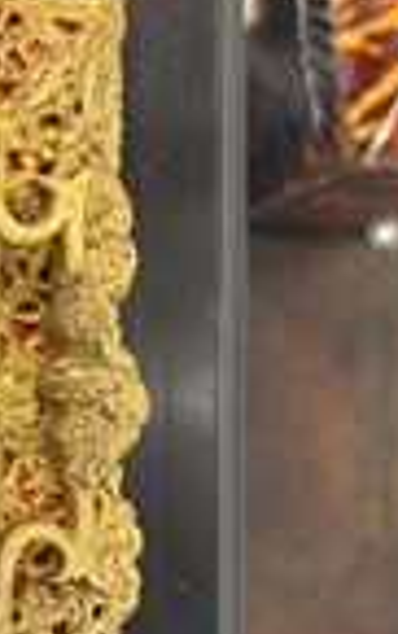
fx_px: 1315
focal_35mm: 76
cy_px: 424
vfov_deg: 26.9
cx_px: -144
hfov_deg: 16.1
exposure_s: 1/50
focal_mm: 5.96
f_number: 1.6
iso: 160
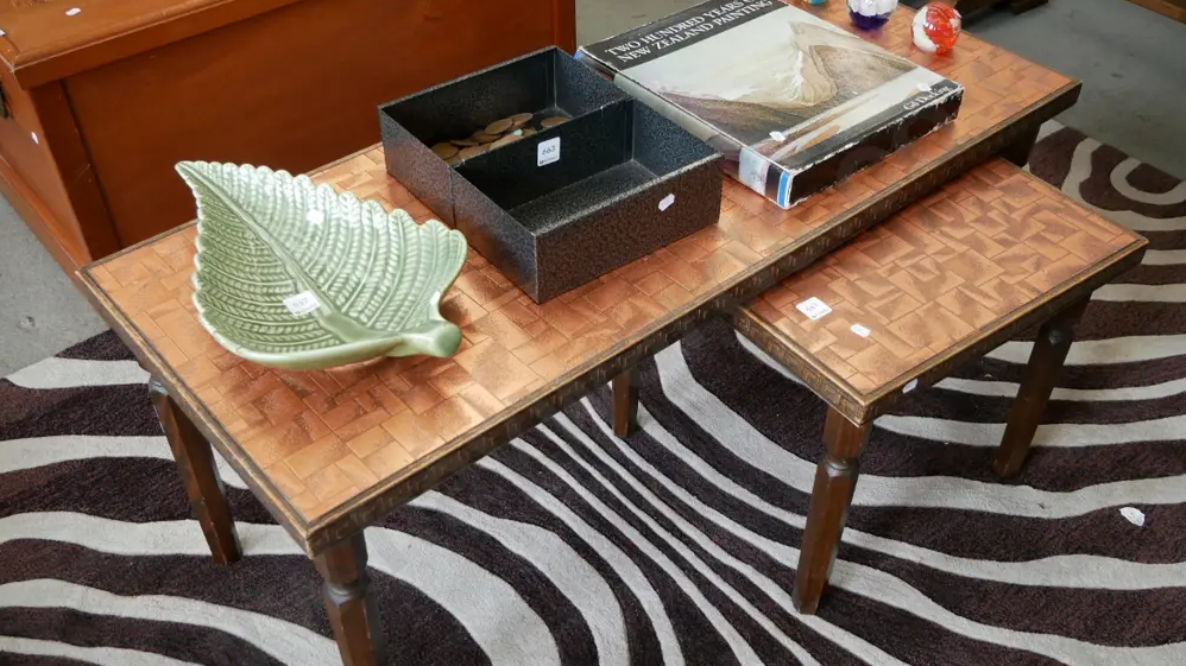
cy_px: 382
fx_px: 1195
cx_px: 597
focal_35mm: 38
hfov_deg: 52.8
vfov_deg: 31.1
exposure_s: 1/60
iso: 1000
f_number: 4
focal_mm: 17
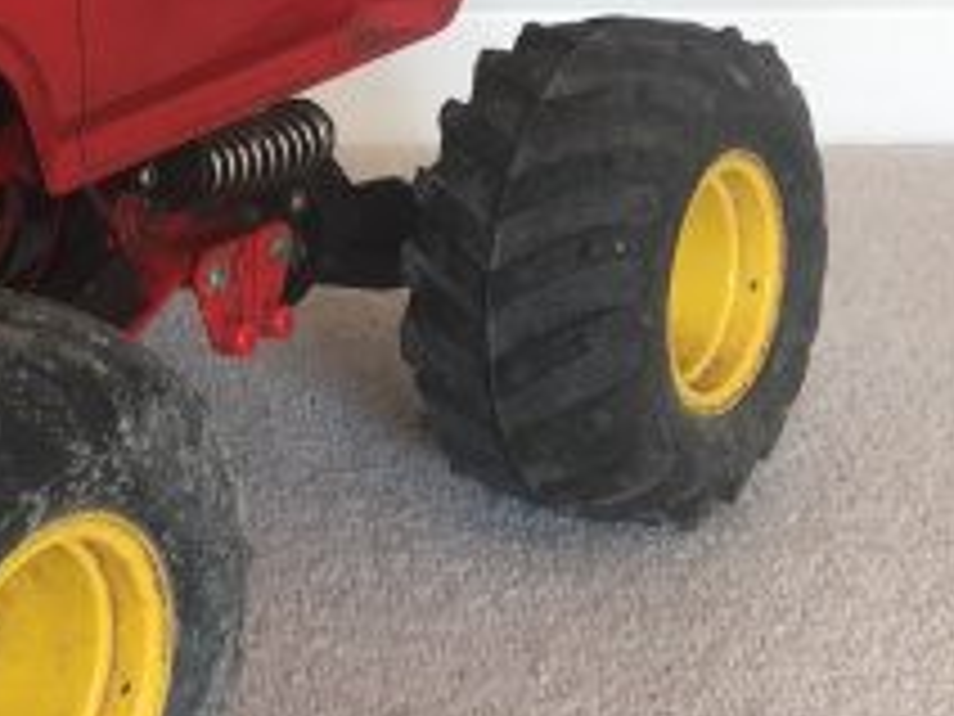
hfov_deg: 22.4
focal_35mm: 82
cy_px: 203
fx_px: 2260
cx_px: -126
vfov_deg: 17.9
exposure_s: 1/17
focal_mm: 4.15
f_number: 2.2
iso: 32
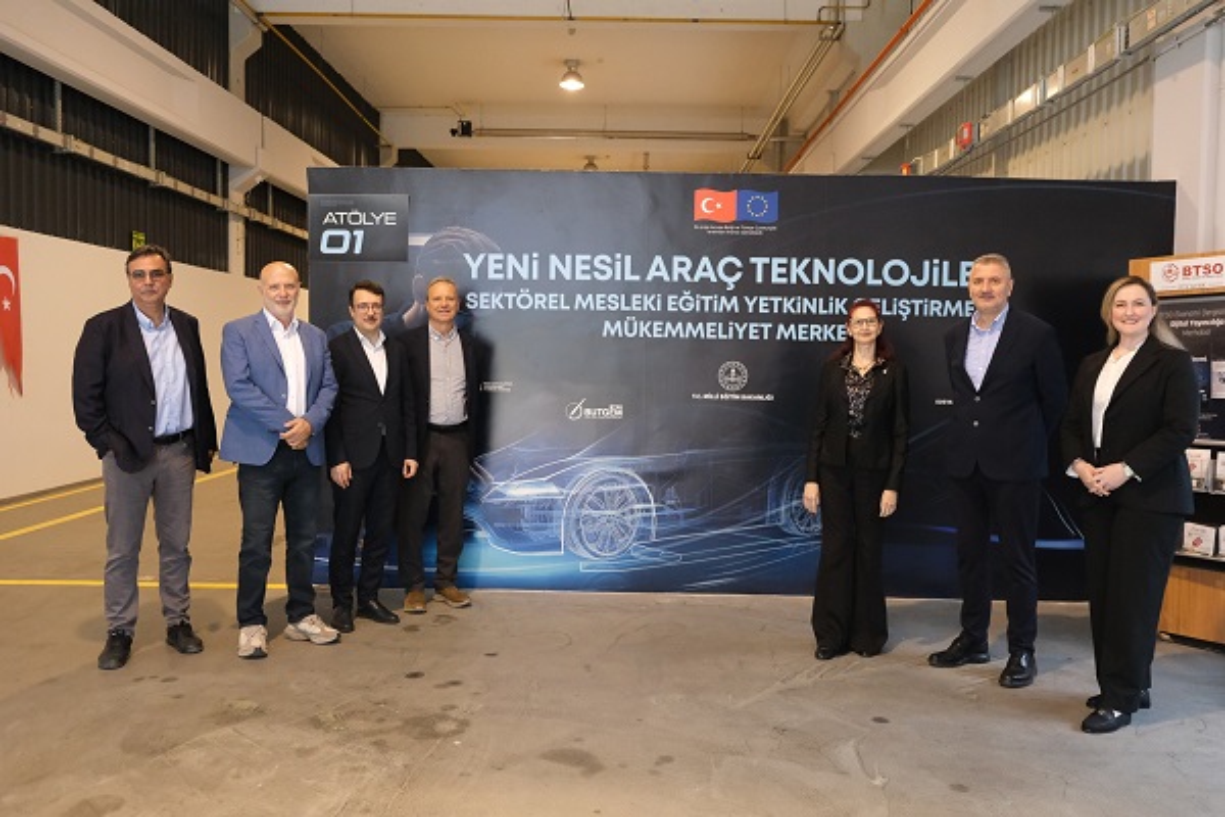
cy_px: 408
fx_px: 987
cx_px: 612
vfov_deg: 45.0
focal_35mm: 29
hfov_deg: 63.7
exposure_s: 1/160
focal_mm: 19.6
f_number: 3.6
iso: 5000
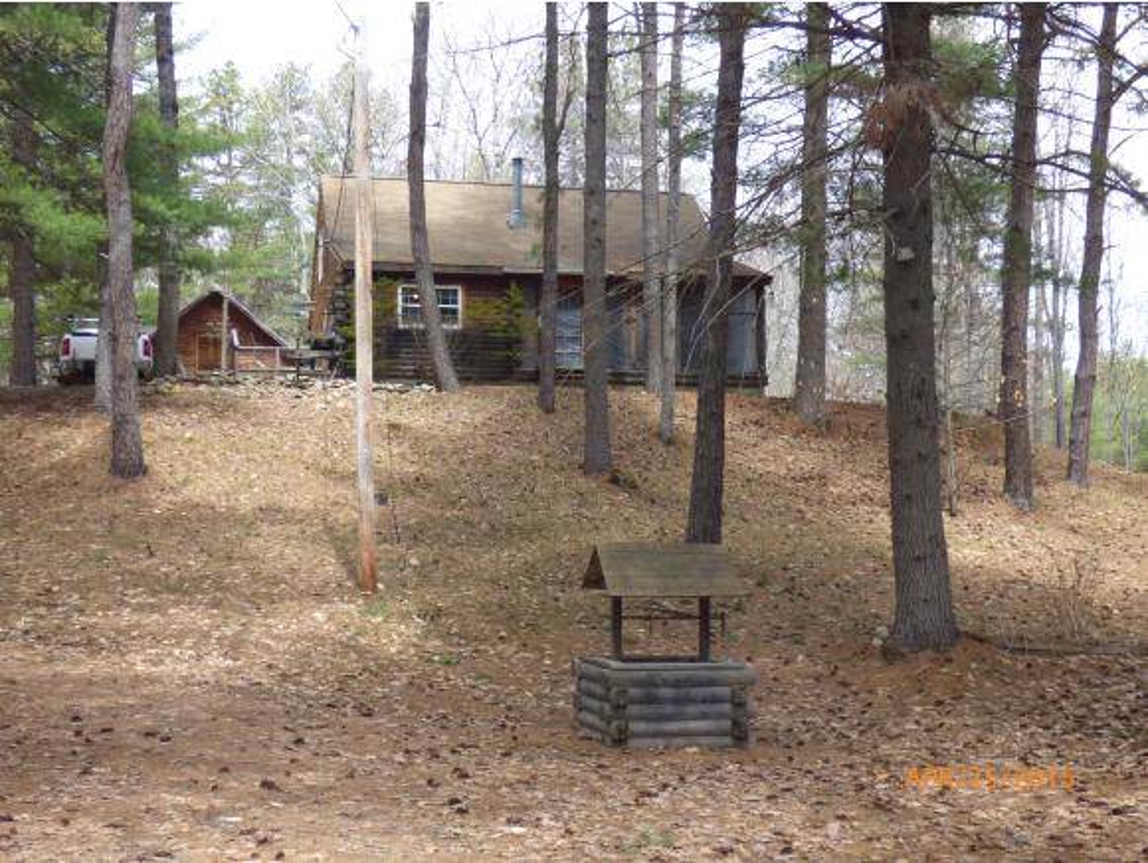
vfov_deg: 29.1
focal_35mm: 50
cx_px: 574
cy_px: 432
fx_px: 1660
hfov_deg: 38.2
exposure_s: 1/160
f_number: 3.8
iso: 100
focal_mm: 8.68
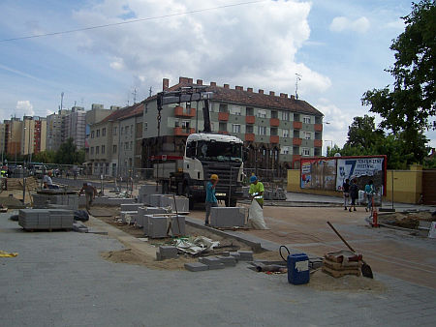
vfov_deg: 41.8
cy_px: 164
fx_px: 428
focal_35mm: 34
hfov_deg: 53.9
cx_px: 218
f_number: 5.6
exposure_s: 1/750
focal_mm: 5.6
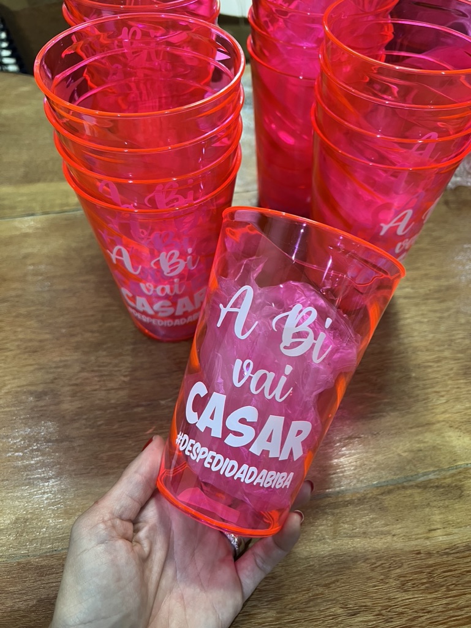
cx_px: 236
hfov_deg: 53.1
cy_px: 314
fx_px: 471
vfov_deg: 67.3
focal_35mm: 26
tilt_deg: -52.9
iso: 200
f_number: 1.5
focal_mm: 5.7
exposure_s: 1/60
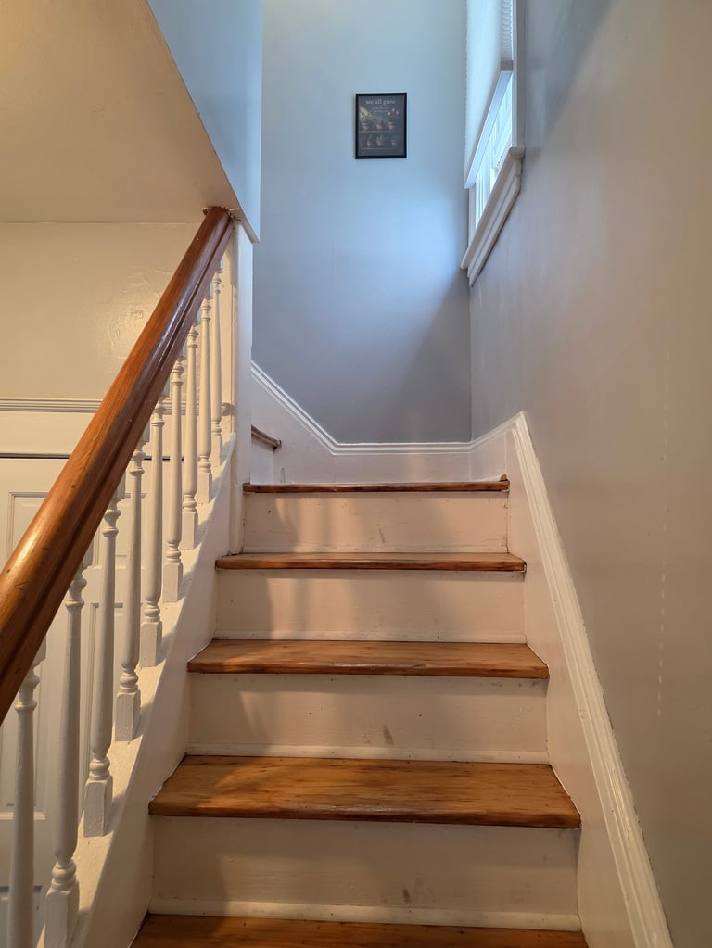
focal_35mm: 23
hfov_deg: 58.9
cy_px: 474
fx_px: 630
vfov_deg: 73.9
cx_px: 356
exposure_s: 1/120
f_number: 1.7
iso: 320
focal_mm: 6.25
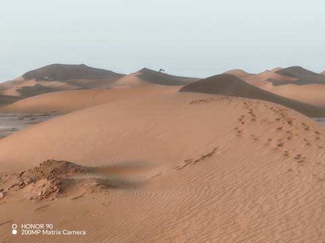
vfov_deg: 14.6
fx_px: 948
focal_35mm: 101
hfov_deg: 19.4
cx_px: 162
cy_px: 122
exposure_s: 1/100
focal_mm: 6.12
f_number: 1.9
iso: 100
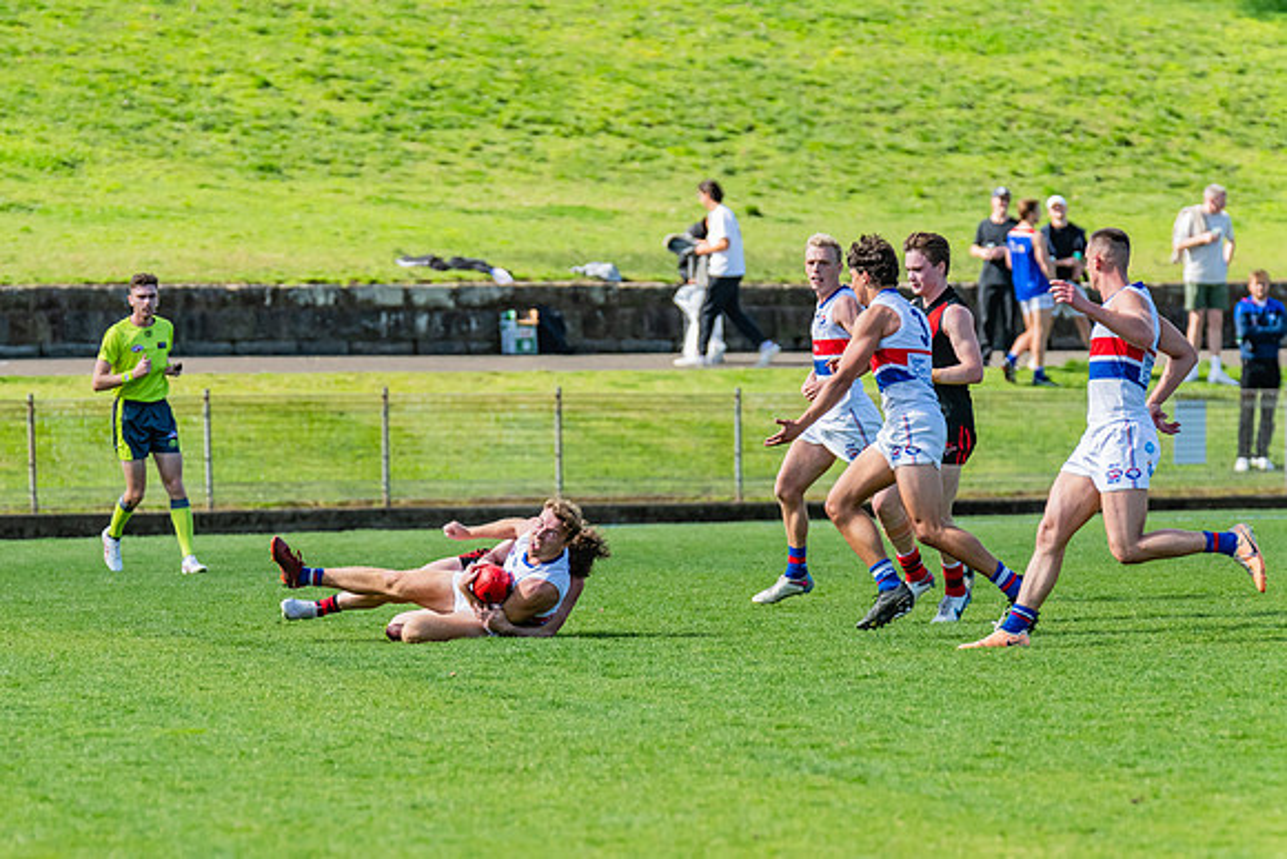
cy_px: 483
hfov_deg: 5.8
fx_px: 12701
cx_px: 499
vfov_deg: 3.9
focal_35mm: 355
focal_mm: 290
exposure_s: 1/1600
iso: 800
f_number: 6.3
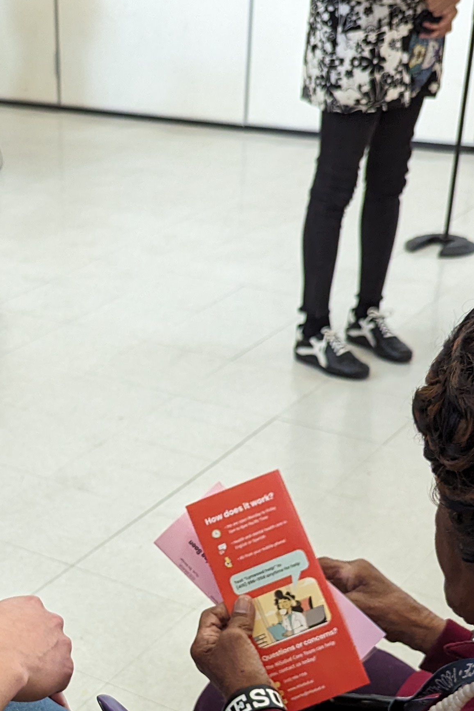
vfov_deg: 32.8
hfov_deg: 22.5
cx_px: 62
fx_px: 1166
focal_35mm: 59
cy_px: 589
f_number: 1.85
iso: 1052
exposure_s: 1/120
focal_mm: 6.81
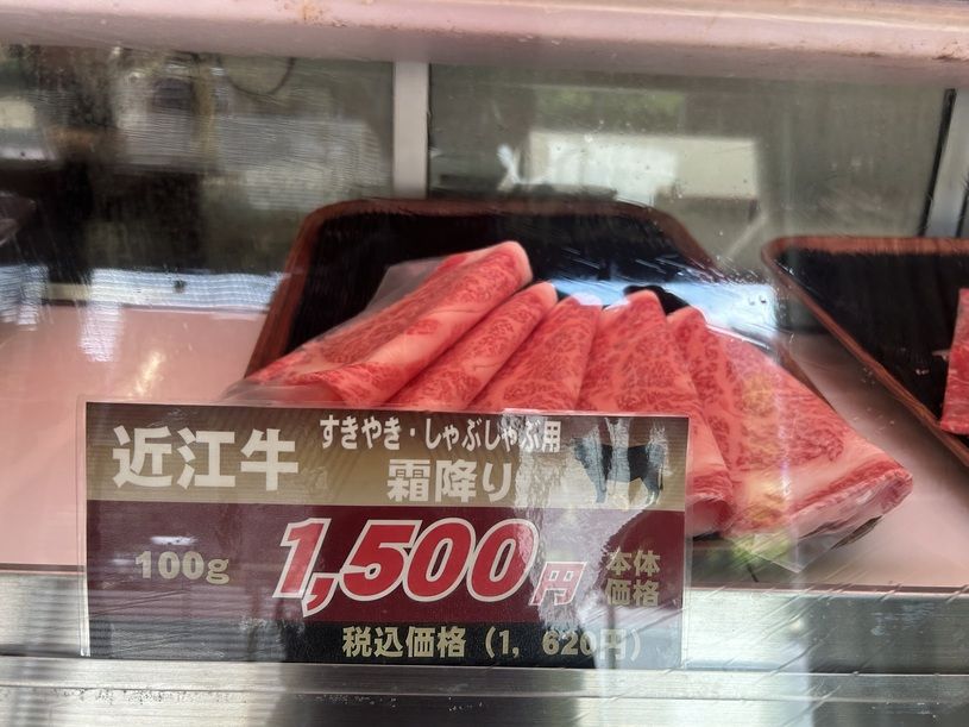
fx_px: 728
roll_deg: -2.4
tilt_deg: -17.7
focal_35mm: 26
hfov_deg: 67.3
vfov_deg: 53.1
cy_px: 364
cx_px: 484
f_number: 1.5
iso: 64
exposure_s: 1/120
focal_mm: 5.7
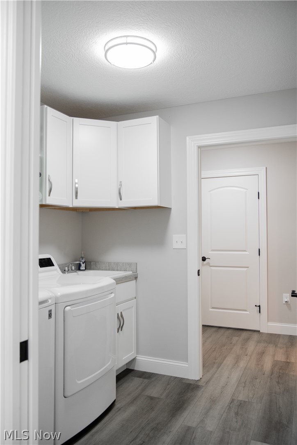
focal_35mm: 30
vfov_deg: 61.9
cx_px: 148
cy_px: 222
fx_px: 371
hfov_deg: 43.6
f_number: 5.6
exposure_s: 1/50
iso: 1000
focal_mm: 30
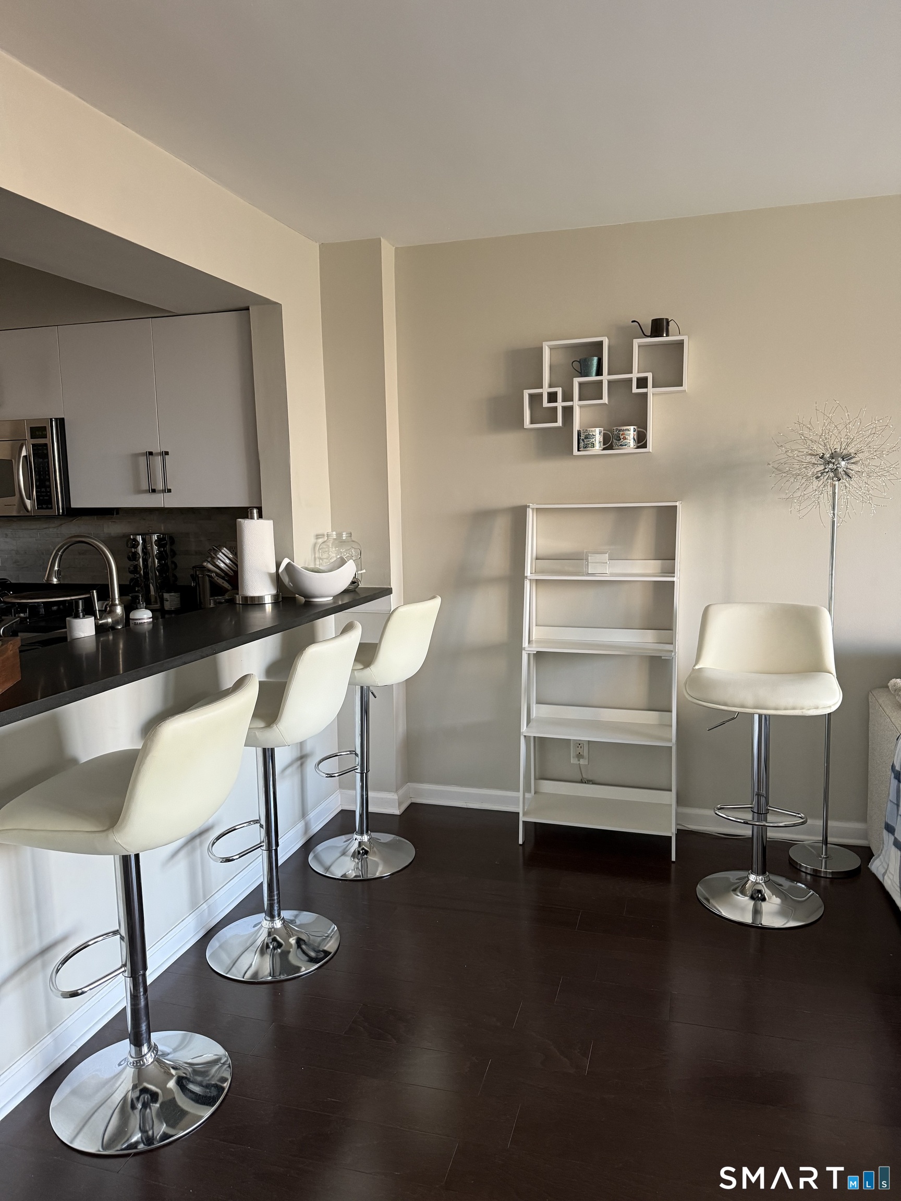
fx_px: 833
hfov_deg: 56.8
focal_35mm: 24
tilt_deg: -5.8
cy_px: 600
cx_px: 450
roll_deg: -0.3
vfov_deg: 71.6
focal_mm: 6.76
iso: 320
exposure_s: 1/60
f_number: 1.78
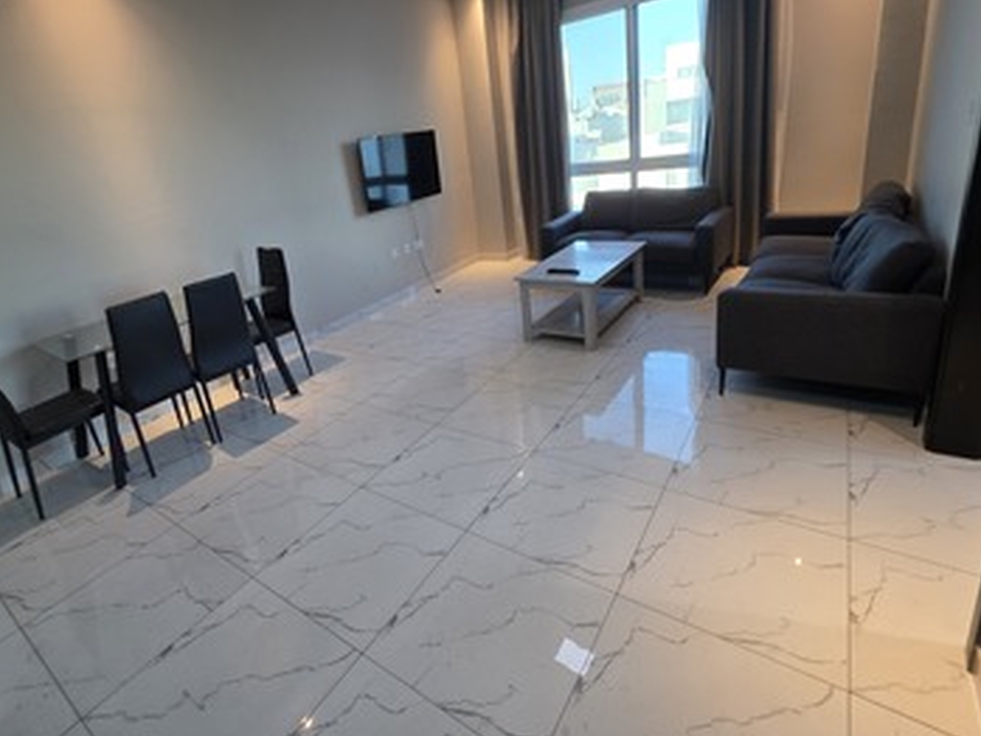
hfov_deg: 90.6
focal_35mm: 17
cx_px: 431
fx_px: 482
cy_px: 299
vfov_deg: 74.1
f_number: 1.9
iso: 80
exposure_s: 1/33.2
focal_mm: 2.2
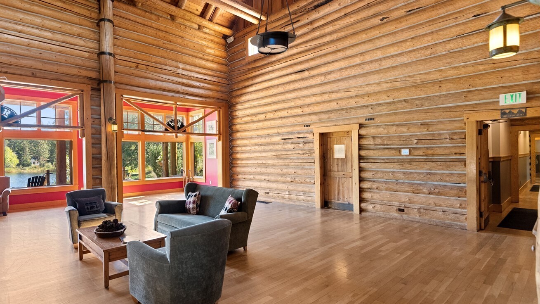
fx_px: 272
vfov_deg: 58.3
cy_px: 148
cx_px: 218
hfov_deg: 88.5
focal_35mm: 19
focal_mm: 14
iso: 400
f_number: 2.8
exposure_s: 1/15
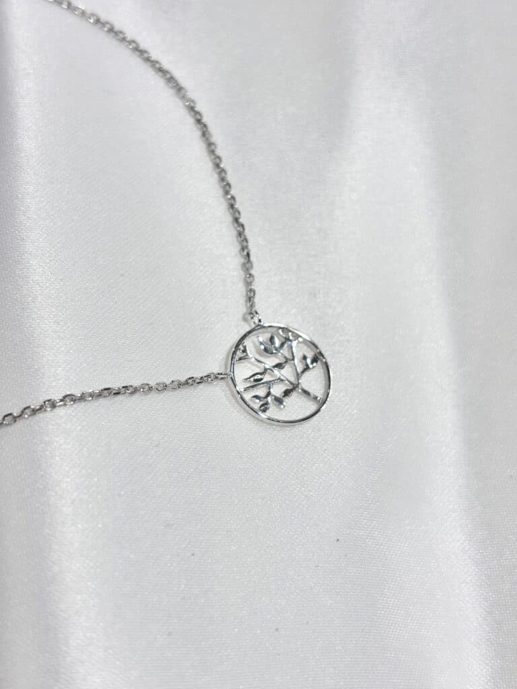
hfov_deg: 28.0
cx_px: 258
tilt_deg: -50.9
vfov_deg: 36.8
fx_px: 1036
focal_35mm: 52
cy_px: 344
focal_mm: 5.96
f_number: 1.6
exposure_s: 1/384
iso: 32
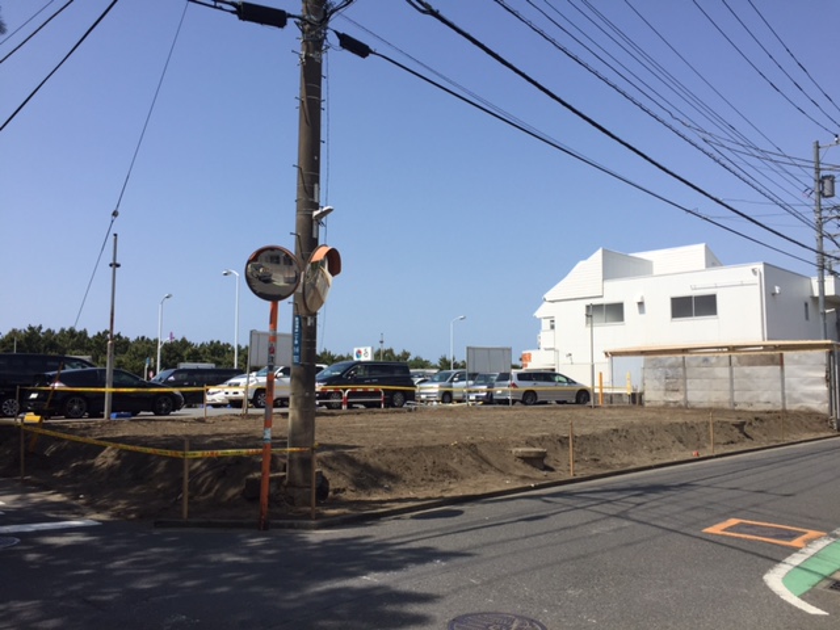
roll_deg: +0.6
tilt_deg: +5.2
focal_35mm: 29
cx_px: 420
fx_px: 704
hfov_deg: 61.7
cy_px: 315
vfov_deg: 48.2
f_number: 2.2
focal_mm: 4.15
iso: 32
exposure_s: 1/2198
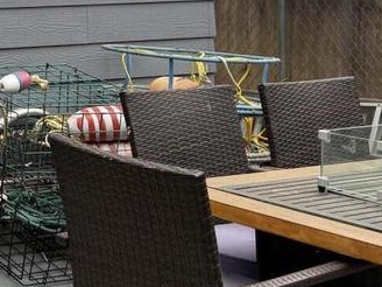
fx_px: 1104
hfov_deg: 17.2
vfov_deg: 14.4
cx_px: -231
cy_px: -41
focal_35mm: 100
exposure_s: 1/765
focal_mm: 6.76
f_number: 1.78
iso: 100
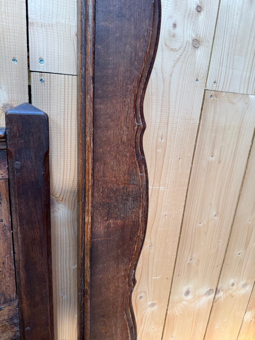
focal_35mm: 24
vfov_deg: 71.6
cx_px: 128
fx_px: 236
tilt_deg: -18.0
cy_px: 170
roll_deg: -4.5
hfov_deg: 56.8
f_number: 1.78
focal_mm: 6.76
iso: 80
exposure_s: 1/100
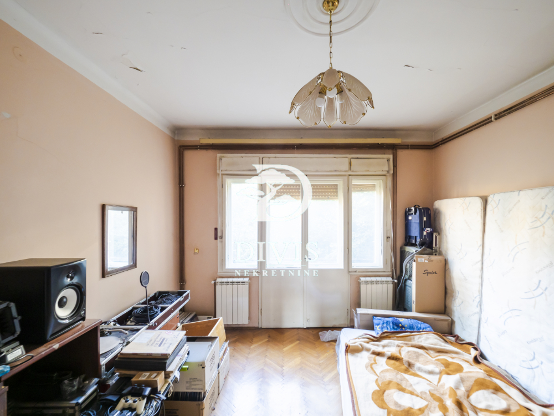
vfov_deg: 85.7
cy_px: 208
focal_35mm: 14
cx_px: 277
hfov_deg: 102.1
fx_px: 224
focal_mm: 7
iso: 400
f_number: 4
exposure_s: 1/10
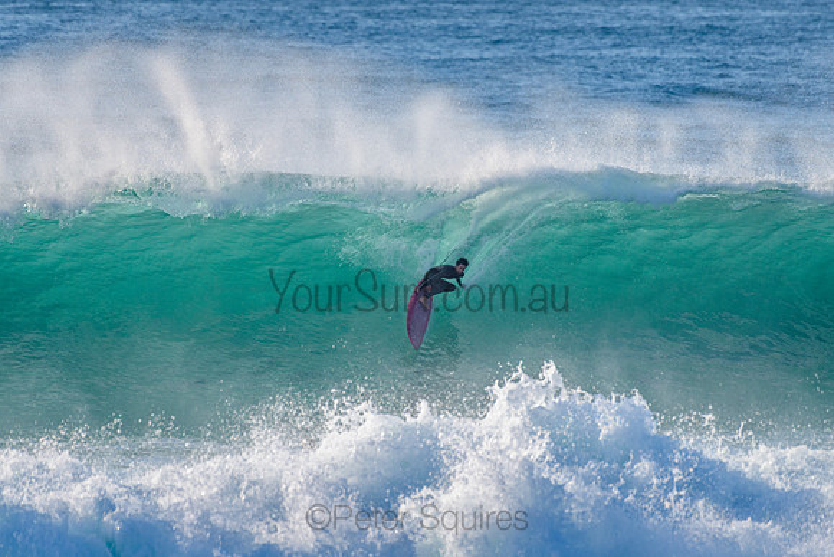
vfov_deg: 2.2
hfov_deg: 3.4
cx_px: 417
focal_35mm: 613
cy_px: 278
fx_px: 14209
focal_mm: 500
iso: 200
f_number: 5.6
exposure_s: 1/2000
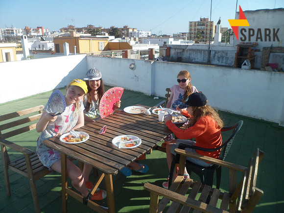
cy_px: 106
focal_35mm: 26
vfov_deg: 53.1
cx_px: 142
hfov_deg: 67.3
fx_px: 213
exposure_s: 1/1000
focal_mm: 4.9
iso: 80
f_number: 3.3
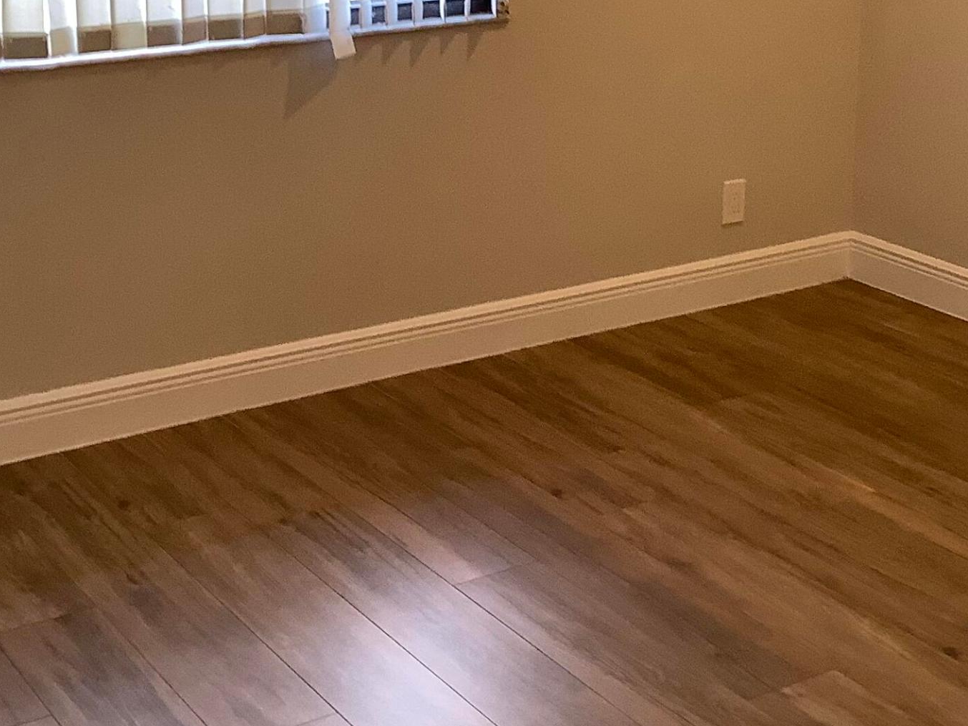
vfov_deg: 21.9
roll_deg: -1.3
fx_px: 1846
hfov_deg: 29.4
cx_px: 489
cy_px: 119
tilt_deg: -13.1
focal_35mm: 66
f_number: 2.4
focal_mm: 3.3
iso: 64
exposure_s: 1/50
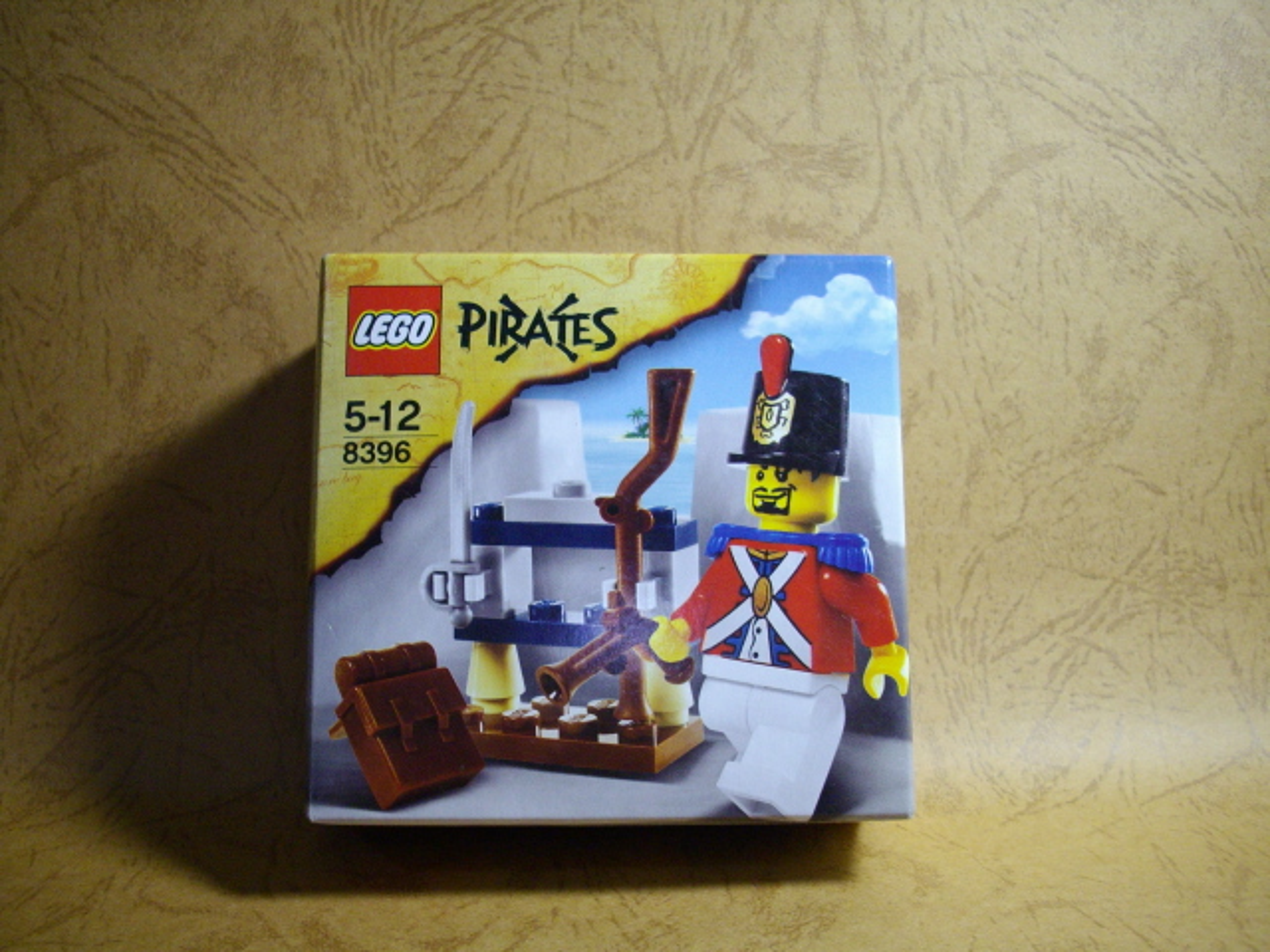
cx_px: 635
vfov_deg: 38.7
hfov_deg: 50.1
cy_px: 476
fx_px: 1357
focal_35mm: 37
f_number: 2.8
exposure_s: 1/50
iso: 231
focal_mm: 6.2
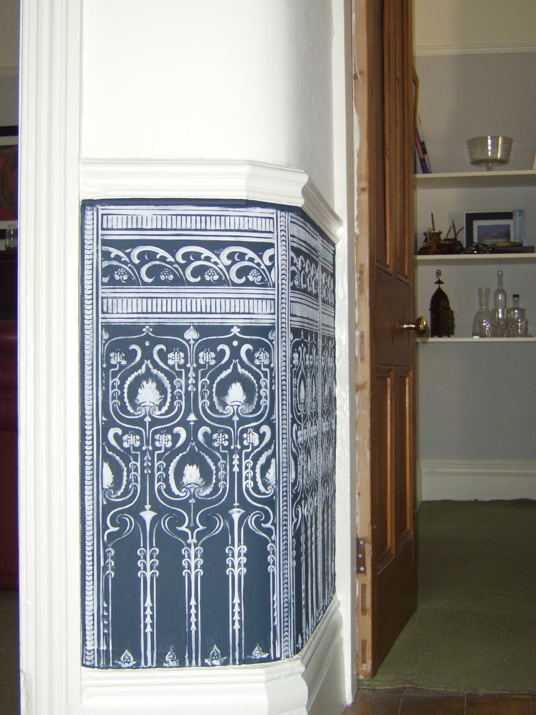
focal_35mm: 46
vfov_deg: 41.2
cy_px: 358
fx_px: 950
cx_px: 268
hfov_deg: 31.5
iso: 200
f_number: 3.5
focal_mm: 11.93
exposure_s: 1/60
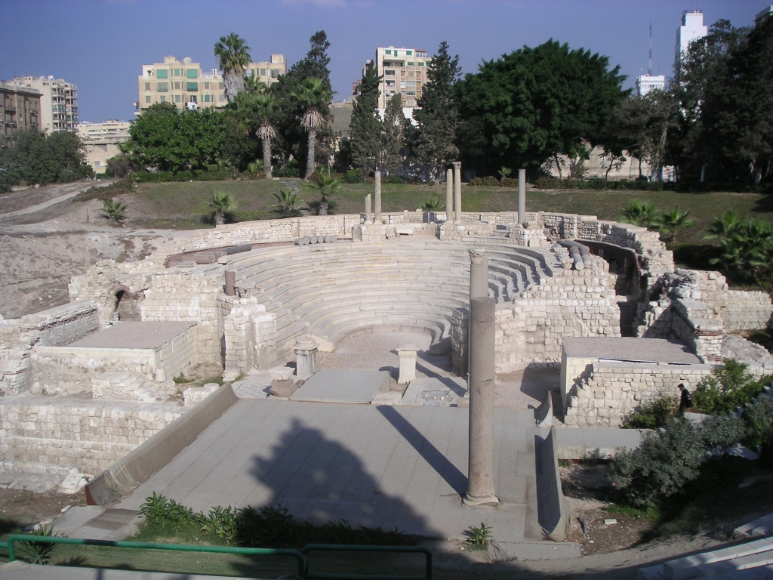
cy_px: 290
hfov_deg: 50.1
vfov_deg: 38.7
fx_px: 826
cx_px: 386
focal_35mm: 37
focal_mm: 5.7
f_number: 6.7
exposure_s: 1/250
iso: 50
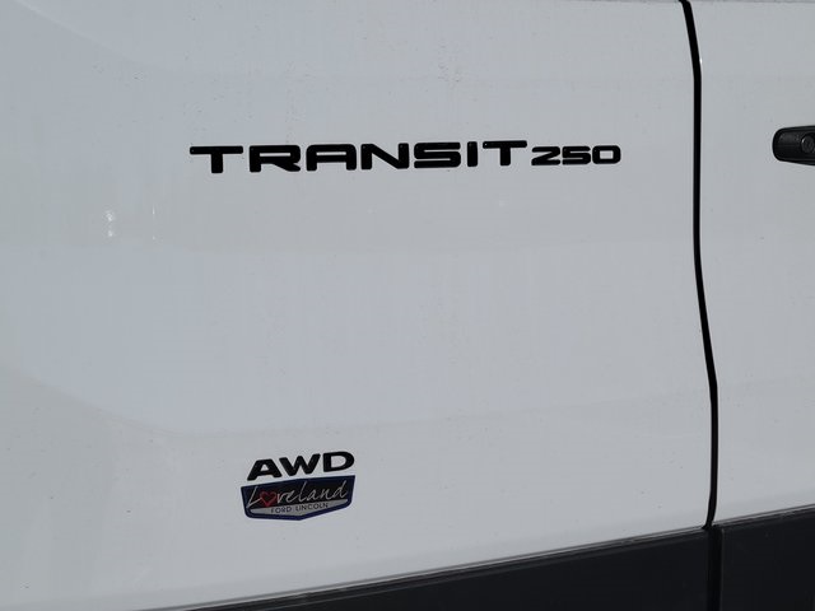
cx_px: 408
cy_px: 306
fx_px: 659
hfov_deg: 63.4
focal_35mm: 28
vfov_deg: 49.7
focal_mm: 5.9
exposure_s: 1/4458
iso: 25
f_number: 2
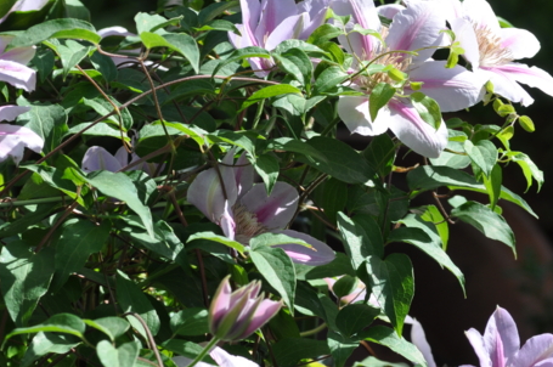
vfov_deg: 5.1
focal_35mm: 269
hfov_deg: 7.7
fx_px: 4126
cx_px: 136
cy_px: 214
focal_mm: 102
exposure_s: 1/200
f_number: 8
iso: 200
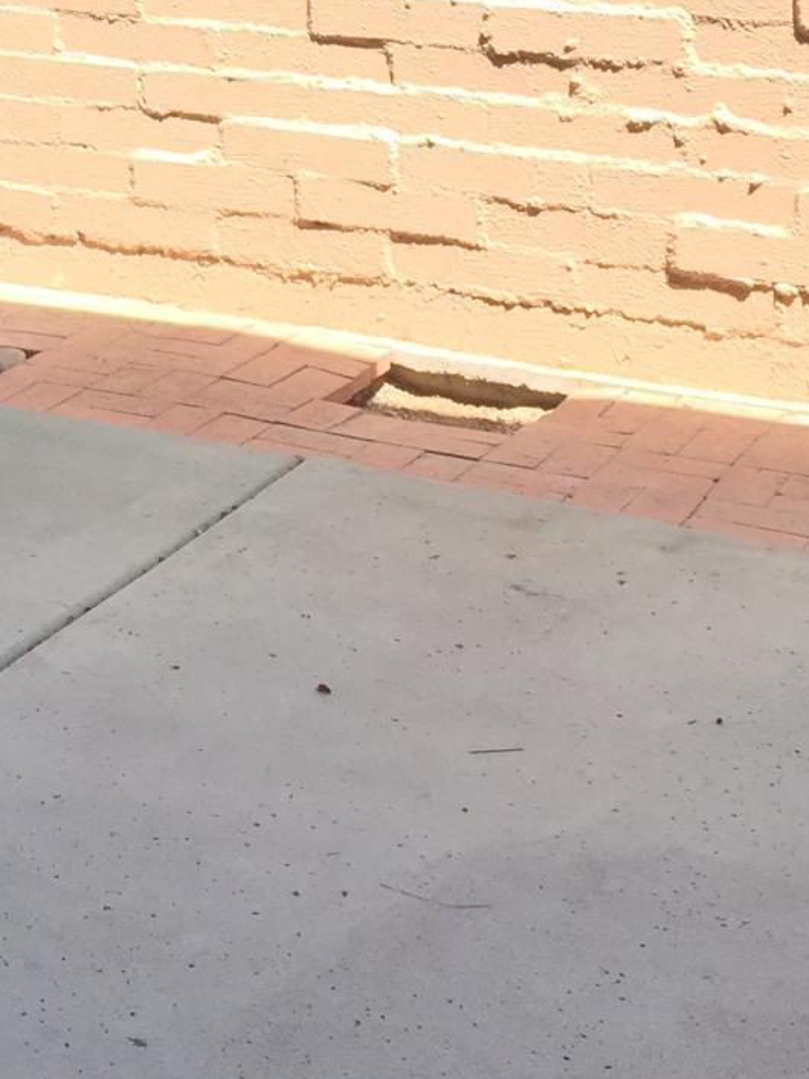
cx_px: -76
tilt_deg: -2.8
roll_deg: +0.3
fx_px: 2556
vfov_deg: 21.6
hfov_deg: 17.4
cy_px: -310
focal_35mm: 82
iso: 32
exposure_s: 1/682
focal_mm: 4.15
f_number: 2.2
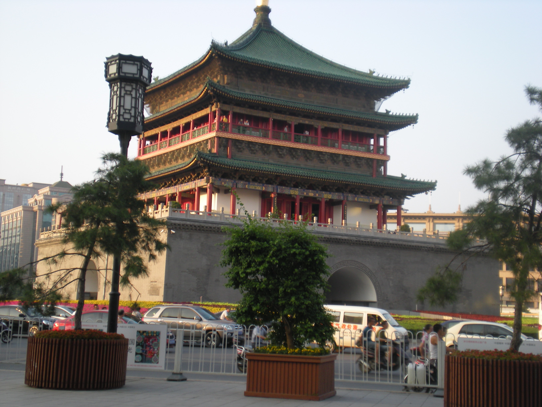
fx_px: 877
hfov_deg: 34.3
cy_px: 204
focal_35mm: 56
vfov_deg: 26.1
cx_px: 271
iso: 64
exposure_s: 1/106
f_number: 3.9
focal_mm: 9.3
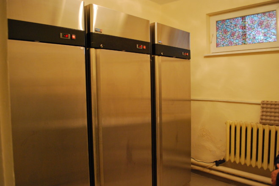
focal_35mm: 27
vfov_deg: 48.0
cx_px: 140
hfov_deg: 67.3
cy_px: 93
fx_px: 209
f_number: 3.5
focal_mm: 18
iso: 1100
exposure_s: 1/30
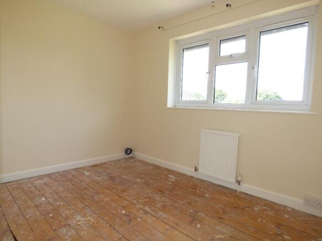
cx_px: 161
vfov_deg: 66.0
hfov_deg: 81.8
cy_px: 120
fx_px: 186
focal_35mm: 20
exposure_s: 1/30
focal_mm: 3.58
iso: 100
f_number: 4.5
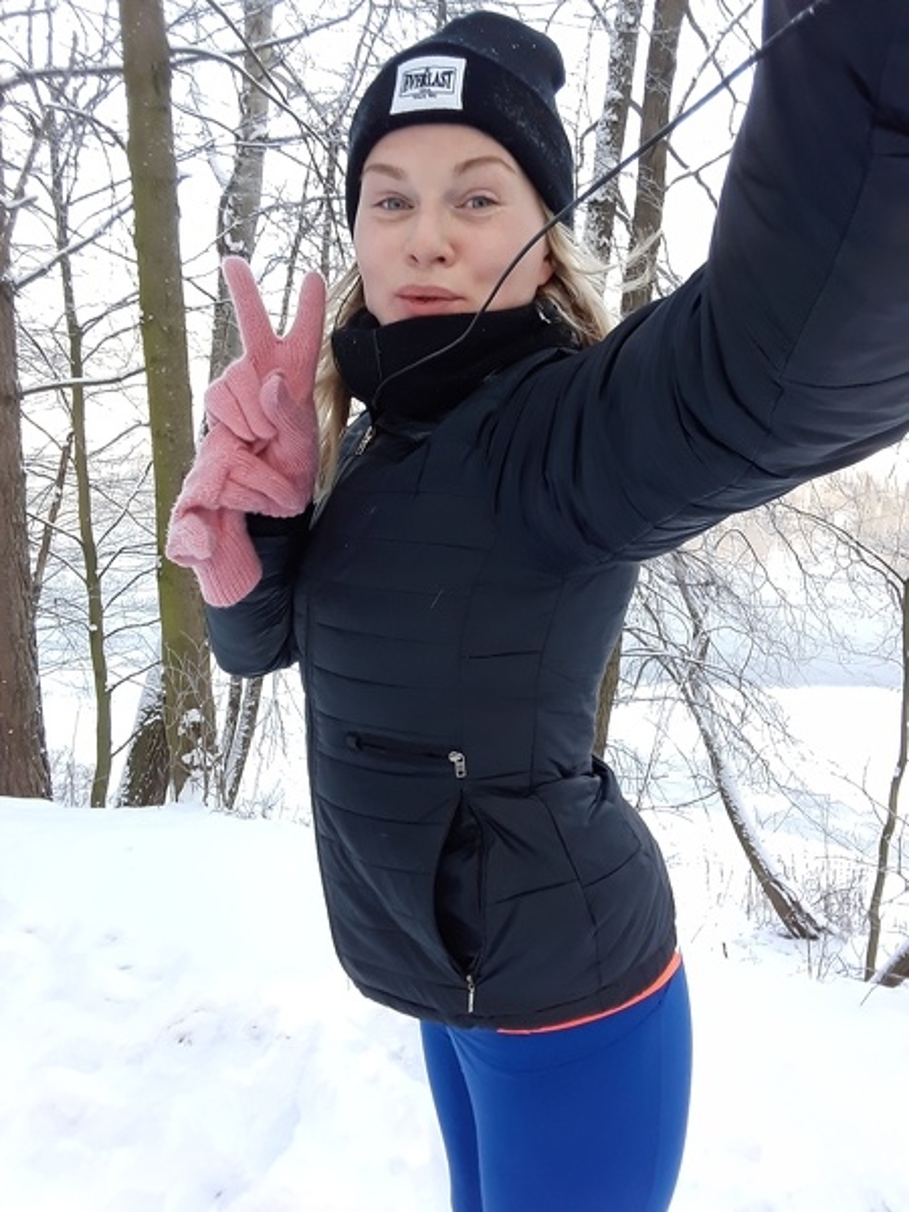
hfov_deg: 58.9
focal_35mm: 23
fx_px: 805
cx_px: 454
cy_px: 606
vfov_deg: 73.9
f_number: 2.2
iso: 50
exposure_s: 1/115
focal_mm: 1.92
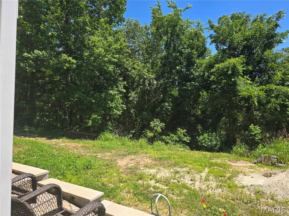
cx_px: 144
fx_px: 192
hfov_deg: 73.9
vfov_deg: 58.9
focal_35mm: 23
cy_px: 108
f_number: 1.7
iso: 12
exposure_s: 1/427
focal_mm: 6.3
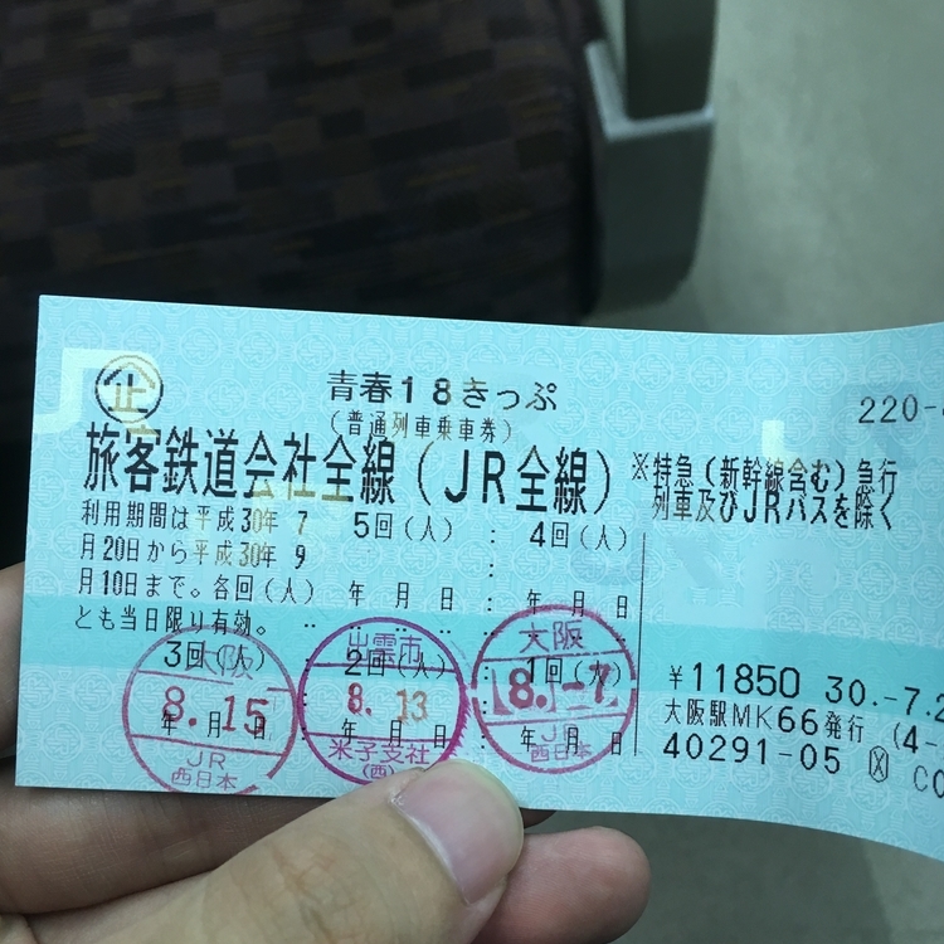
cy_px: 493
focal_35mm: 35
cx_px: 473
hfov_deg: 47.2
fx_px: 1080
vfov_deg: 47.2
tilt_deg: -60.7
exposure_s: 1/30
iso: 80
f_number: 2.2
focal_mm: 4.15
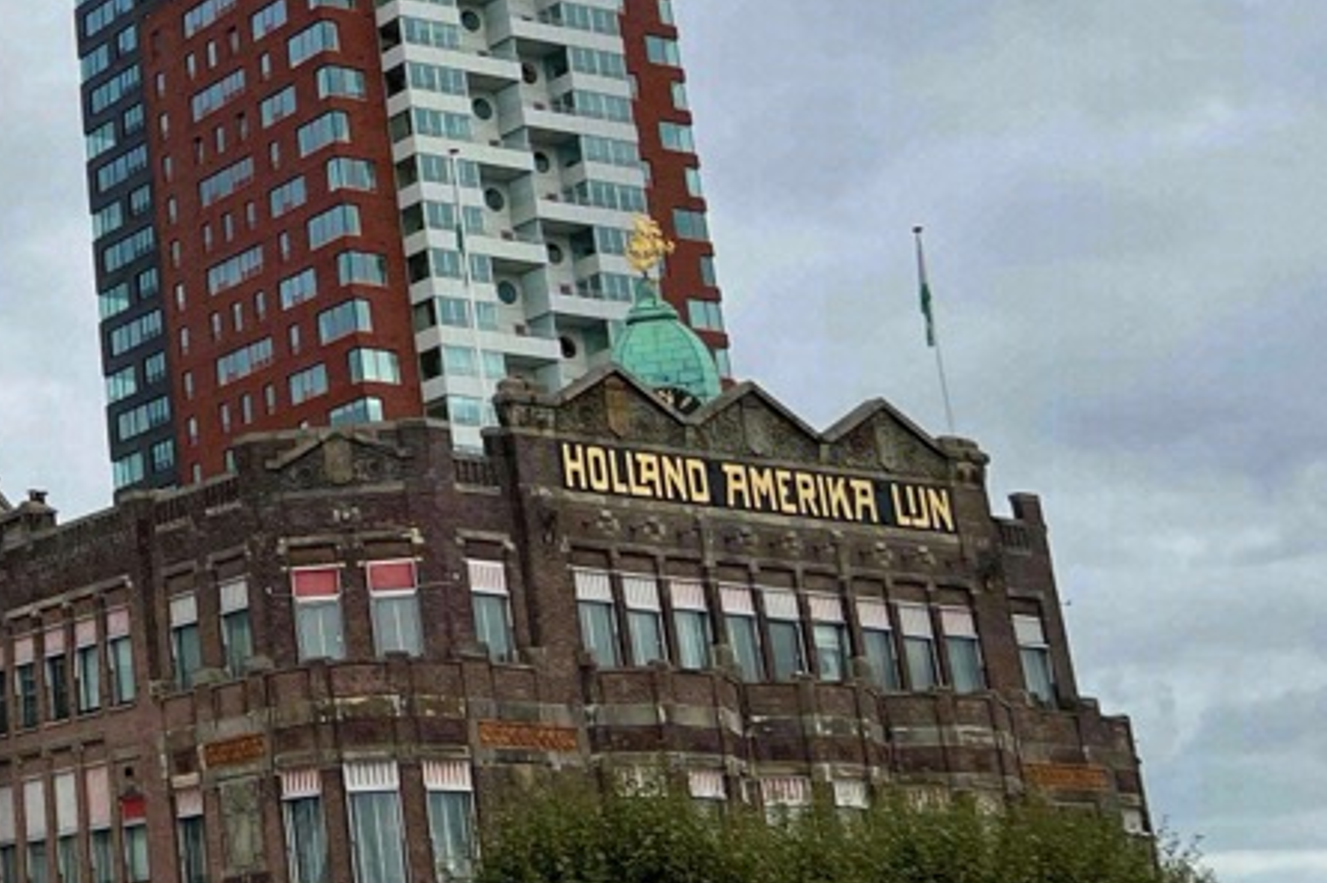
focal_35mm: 73
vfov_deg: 18.4
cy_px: 116
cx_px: -403
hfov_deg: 24.2
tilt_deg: +21.3
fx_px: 2689
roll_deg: +0.5
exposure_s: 1/4115
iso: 50
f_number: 1.5
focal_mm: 5.7
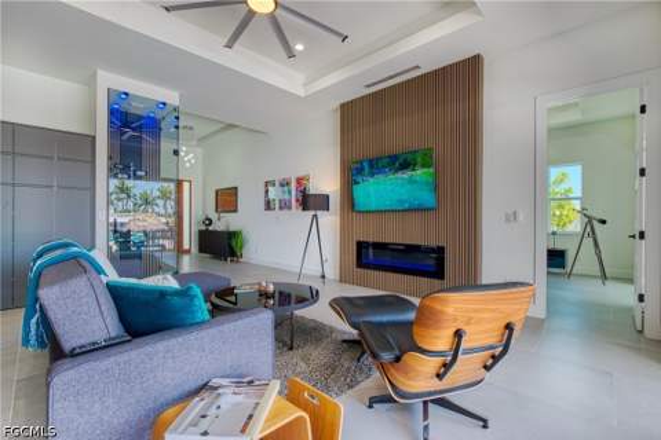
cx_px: 330
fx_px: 275
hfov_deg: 100.4
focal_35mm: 15
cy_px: 220
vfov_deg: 77.3
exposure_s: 1/30
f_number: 8
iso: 200
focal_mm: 10
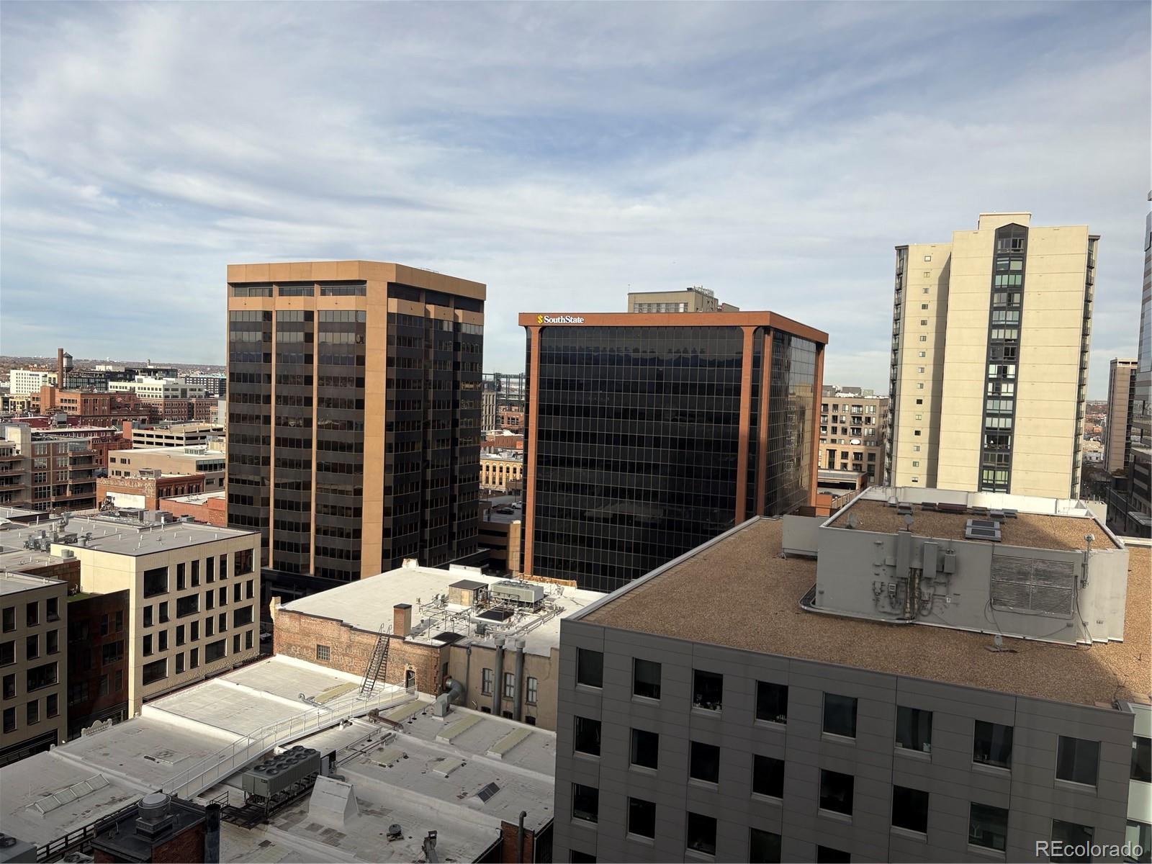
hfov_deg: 67.3
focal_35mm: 26
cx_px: 576
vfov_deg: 53.1
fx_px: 865
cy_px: 432
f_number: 1.6
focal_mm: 5.96
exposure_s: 1/1667
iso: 50
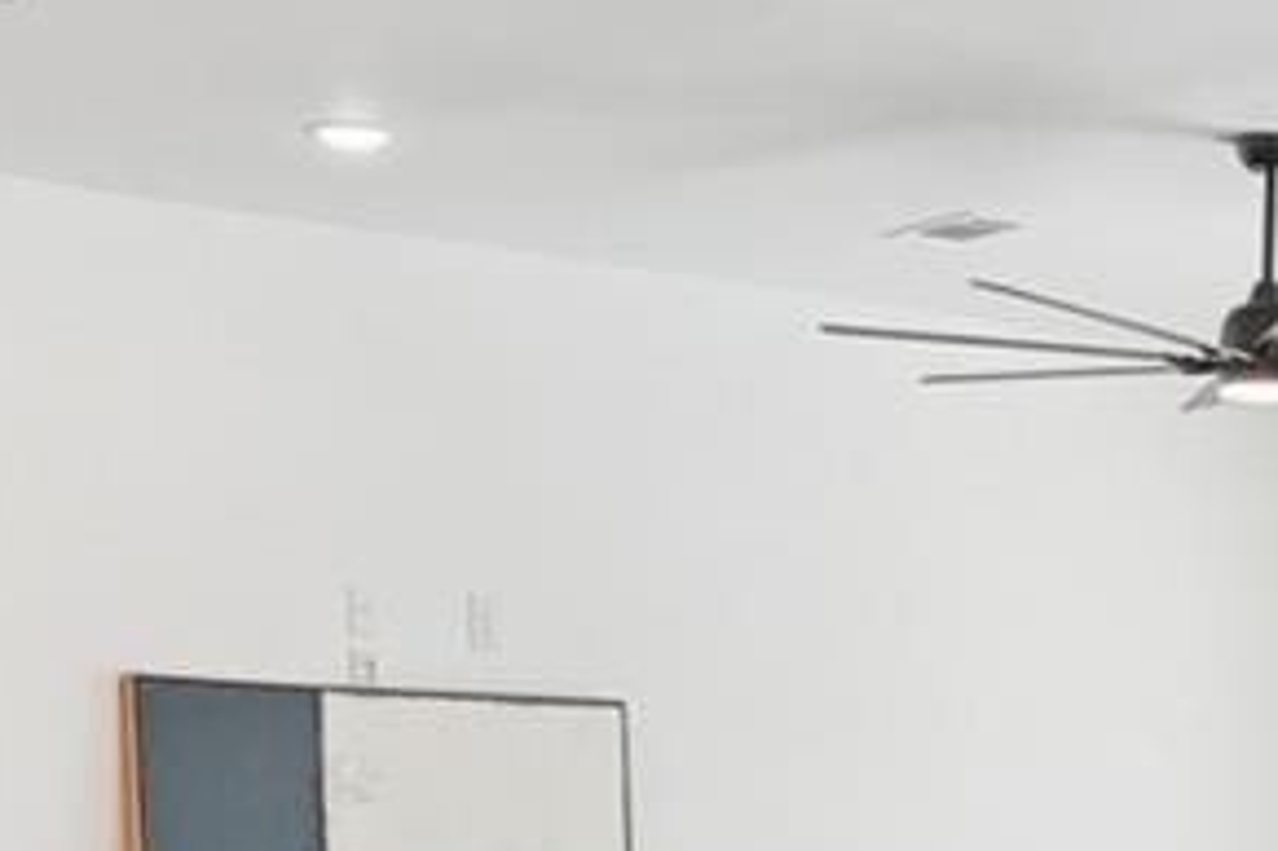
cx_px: 1318
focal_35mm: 106
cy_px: 959
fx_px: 3761
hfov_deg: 18.7
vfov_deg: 12.7
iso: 320
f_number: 4
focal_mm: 15
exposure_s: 1/80
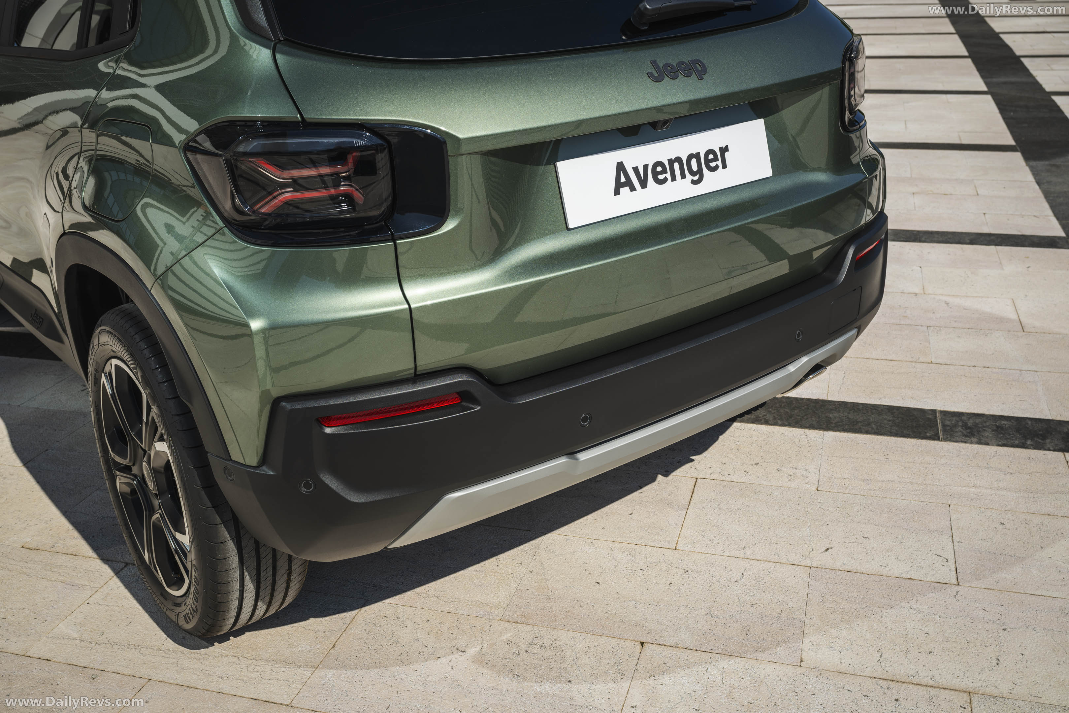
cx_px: 534
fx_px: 1039
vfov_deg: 37.9
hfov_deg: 54.4
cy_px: 356
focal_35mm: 35
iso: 64
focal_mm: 35
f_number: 8
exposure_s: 1/250
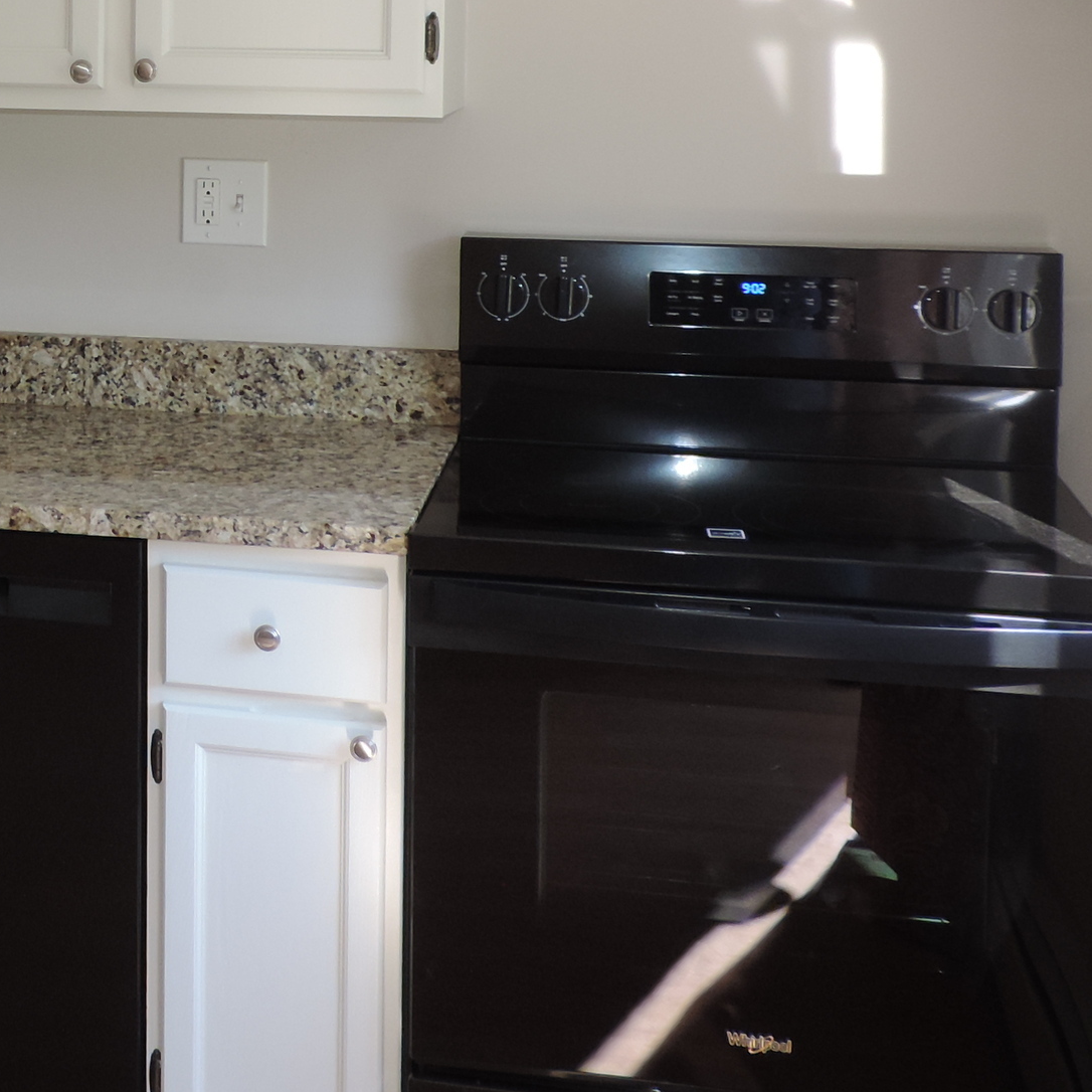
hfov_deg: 27.3
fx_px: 2141
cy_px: 112
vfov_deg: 27.6
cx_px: 49
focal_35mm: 60
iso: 125
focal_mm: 4.3
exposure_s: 1/40
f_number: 3
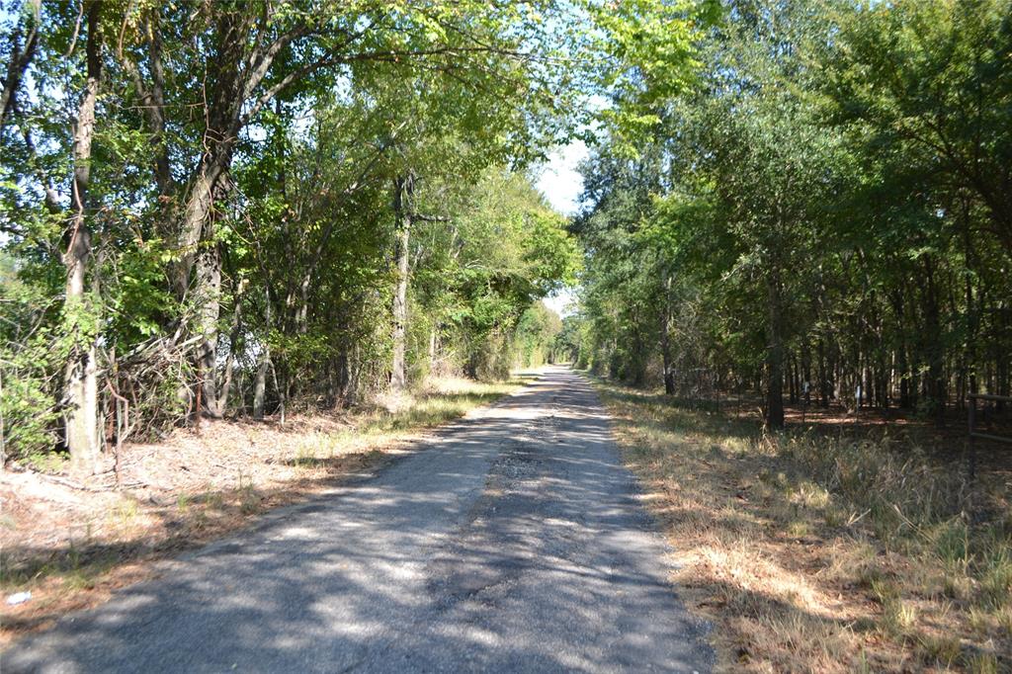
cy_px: 337
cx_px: 506
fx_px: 843
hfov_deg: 61.9
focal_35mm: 30
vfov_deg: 43.6
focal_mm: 20
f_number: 5.6
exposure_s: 1/125
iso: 100
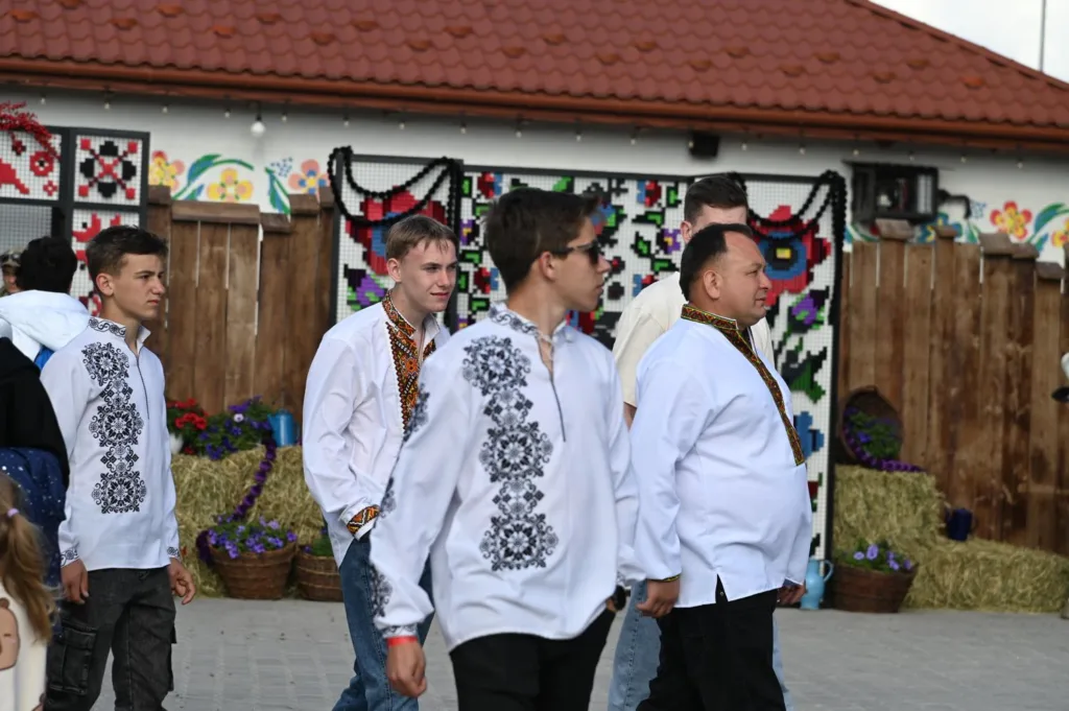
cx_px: 534
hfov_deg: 17.1
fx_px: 3560
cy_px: 356
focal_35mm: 120
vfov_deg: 11.4
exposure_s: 1/500
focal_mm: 120
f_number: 5.6
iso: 200
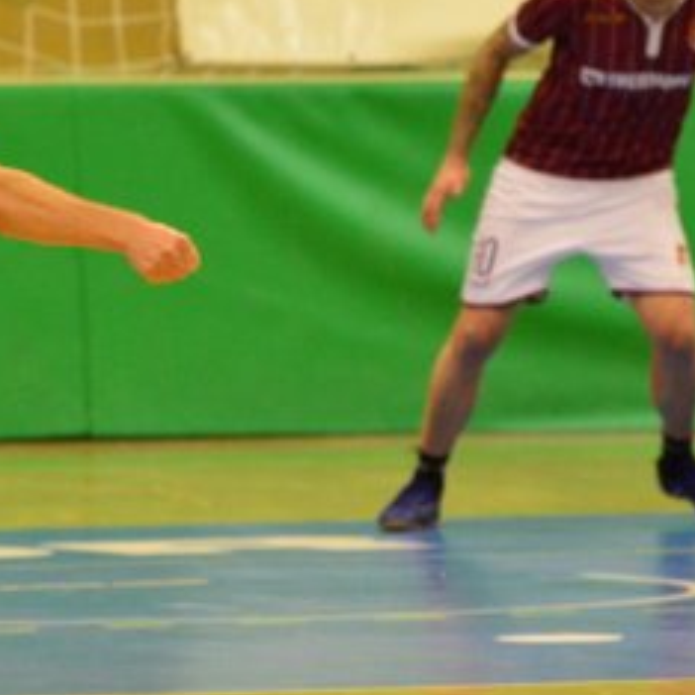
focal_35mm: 719
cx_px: -42
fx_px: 16332
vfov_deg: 2.4
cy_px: 333
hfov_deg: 2.4
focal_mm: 220
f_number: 5.3
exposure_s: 1/400
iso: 4000
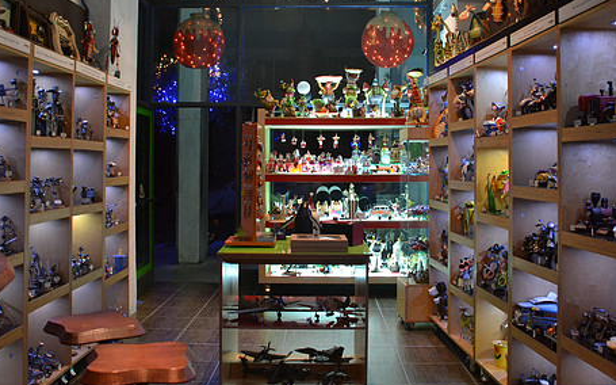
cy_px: 146
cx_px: 321
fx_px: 654
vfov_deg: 32.6
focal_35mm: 39
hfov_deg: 50.4
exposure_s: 1/60
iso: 1400
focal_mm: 20
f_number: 3.5
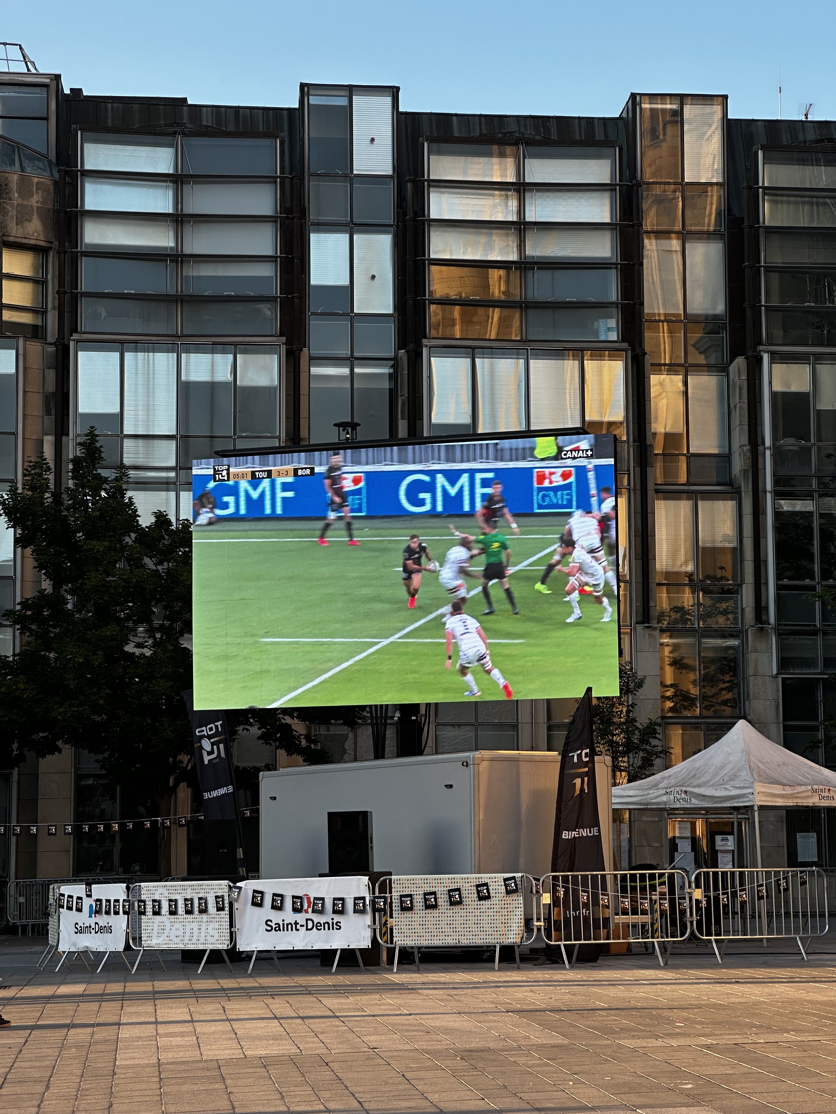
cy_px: 557
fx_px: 2479
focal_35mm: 77
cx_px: 418
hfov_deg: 19.1
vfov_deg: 25.3
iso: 32
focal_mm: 9
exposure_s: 1/104
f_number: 2.8
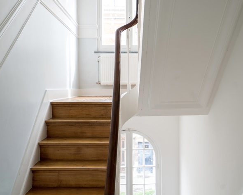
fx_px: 288
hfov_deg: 45.8
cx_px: 131
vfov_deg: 37.3
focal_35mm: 40
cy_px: 98
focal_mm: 35
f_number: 4
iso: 100
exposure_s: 1/20
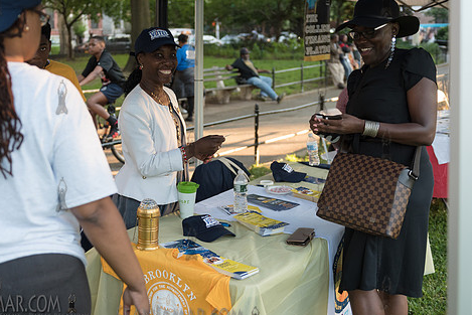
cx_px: 191
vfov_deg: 28.7
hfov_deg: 41.7
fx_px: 616
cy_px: 145
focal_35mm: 47
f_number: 2.8
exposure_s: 1/500
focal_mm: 38
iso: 800
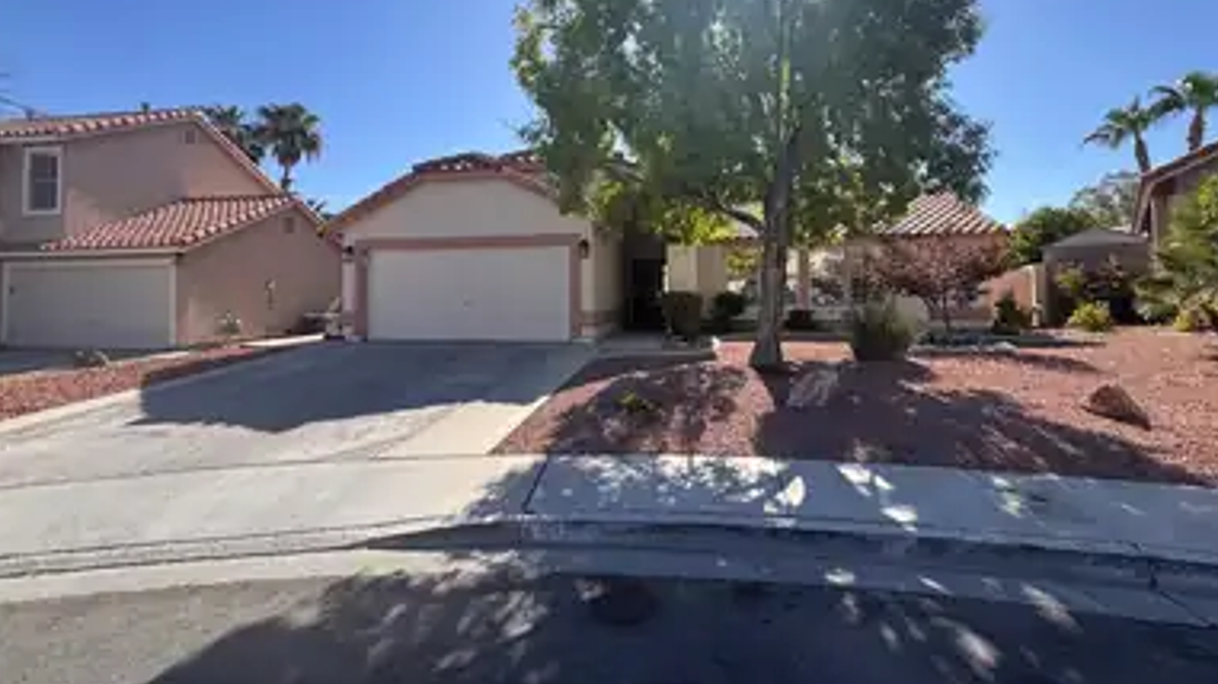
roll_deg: +0.2
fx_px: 517
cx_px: 611
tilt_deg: +2.9
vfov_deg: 66.5
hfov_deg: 99.4
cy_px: 278
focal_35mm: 16
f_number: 2.2
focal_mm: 2.22
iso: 40
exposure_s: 1/980
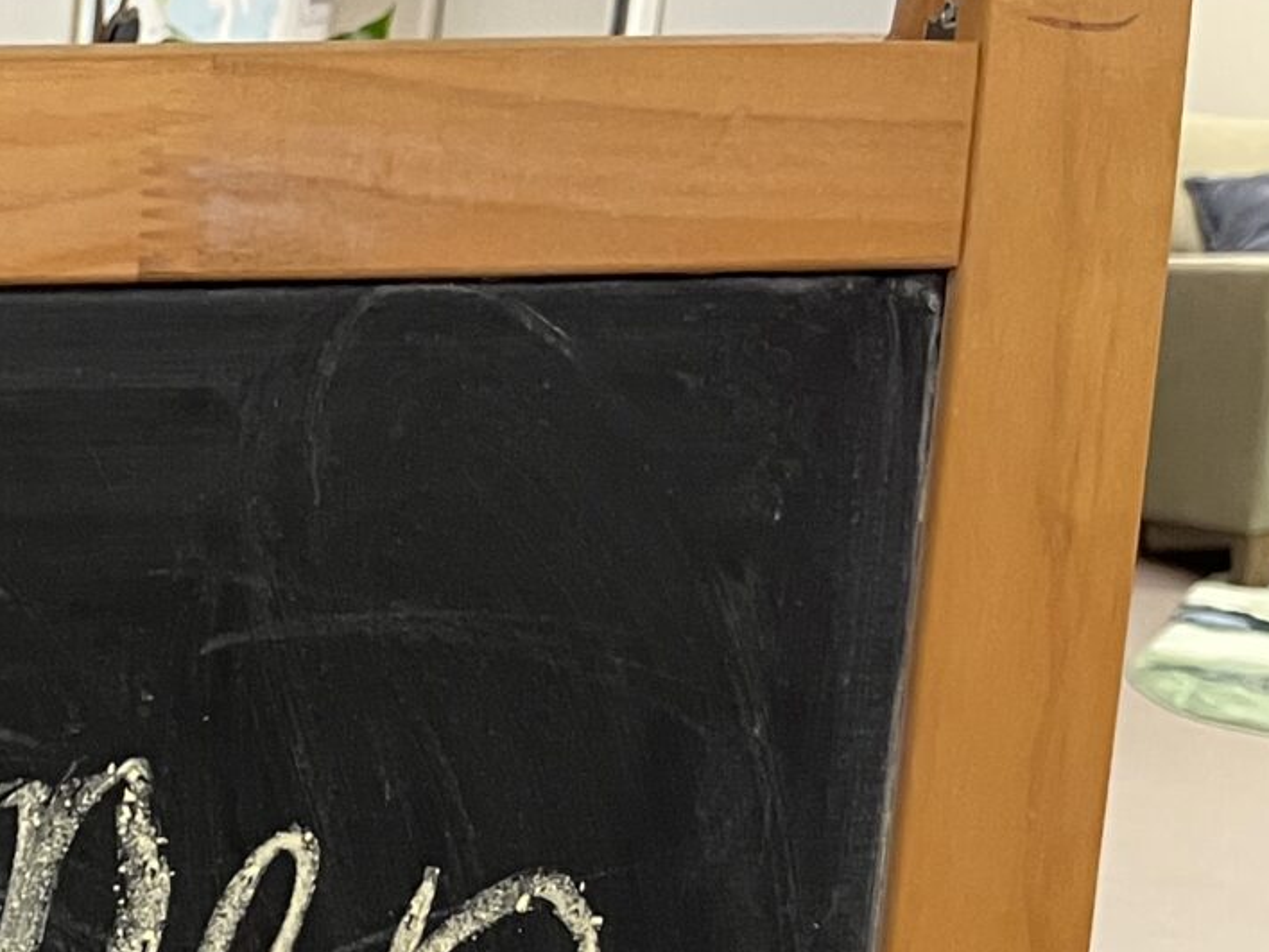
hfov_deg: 18.5
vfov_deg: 14.6
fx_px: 3446
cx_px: -633
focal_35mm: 94
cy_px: 1468
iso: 250
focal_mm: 5.1
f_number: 1.6
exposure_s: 1/50
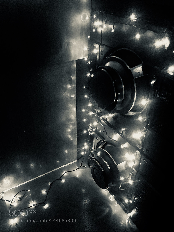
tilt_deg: -34.4
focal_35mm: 29
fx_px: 194
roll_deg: -1.0
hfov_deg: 48.2
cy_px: 116
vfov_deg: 61.7
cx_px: 87
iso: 320
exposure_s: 1/17
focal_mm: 4.15
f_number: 2.2
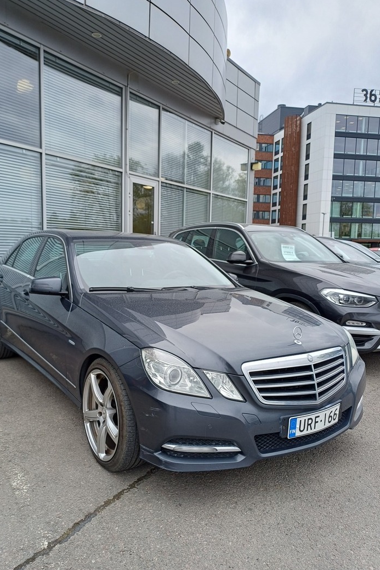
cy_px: 285
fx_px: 428
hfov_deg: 47.9
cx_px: 182
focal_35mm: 27
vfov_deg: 67.4
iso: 50
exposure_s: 1/236
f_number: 1.8
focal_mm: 4.65
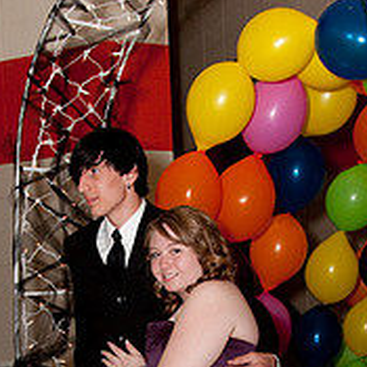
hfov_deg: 24.0
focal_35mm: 72
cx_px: 148
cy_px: 386
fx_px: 864
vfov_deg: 22.8
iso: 400
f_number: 8
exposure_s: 1/180
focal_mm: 22
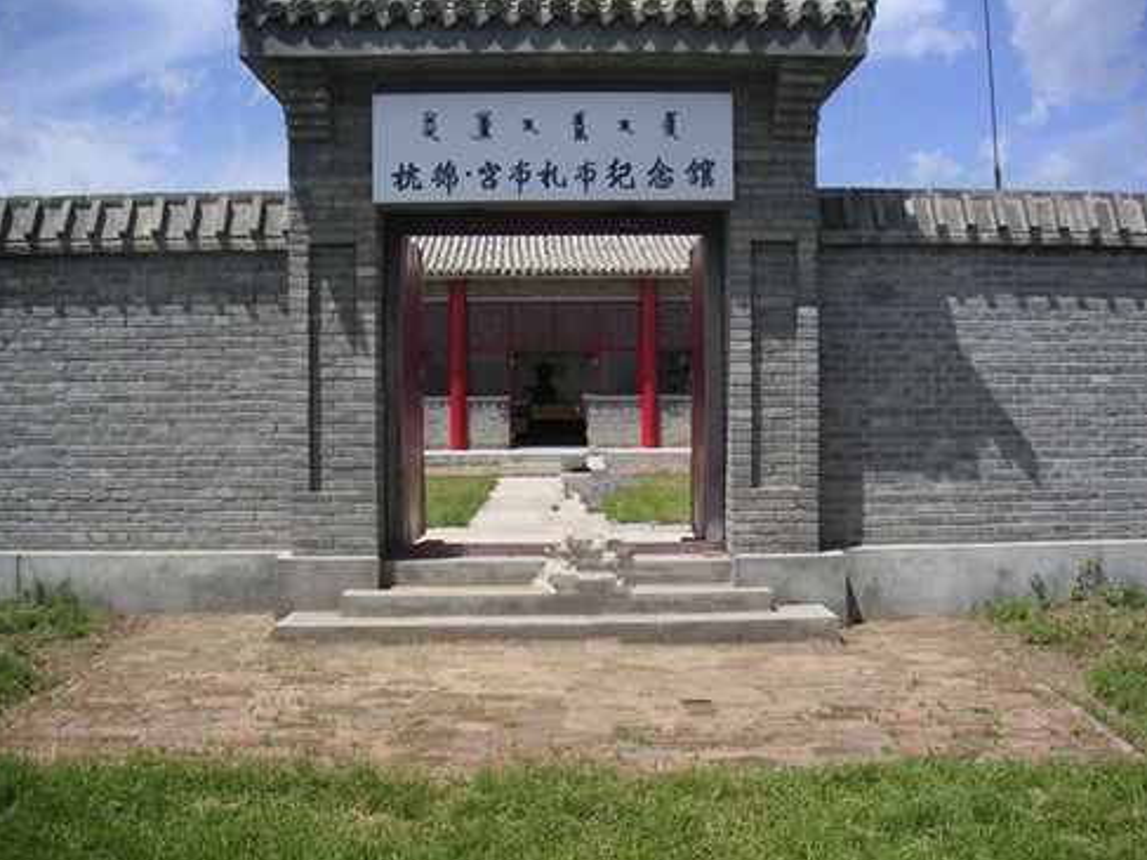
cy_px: 435
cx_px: 565
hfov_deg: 49.0
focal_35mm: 38
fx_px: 1259
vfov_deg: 37.7
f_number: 6.7
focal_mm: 5.7
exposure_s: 1/180
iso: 50
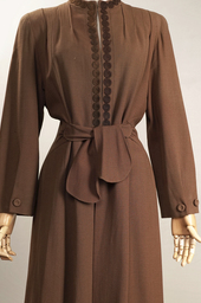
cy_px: 177
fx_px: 613
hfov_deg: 18.6
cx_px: 100
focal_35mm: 73
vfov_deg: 27.7
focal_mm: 32
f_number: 5.6
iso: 400
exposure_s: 1/80
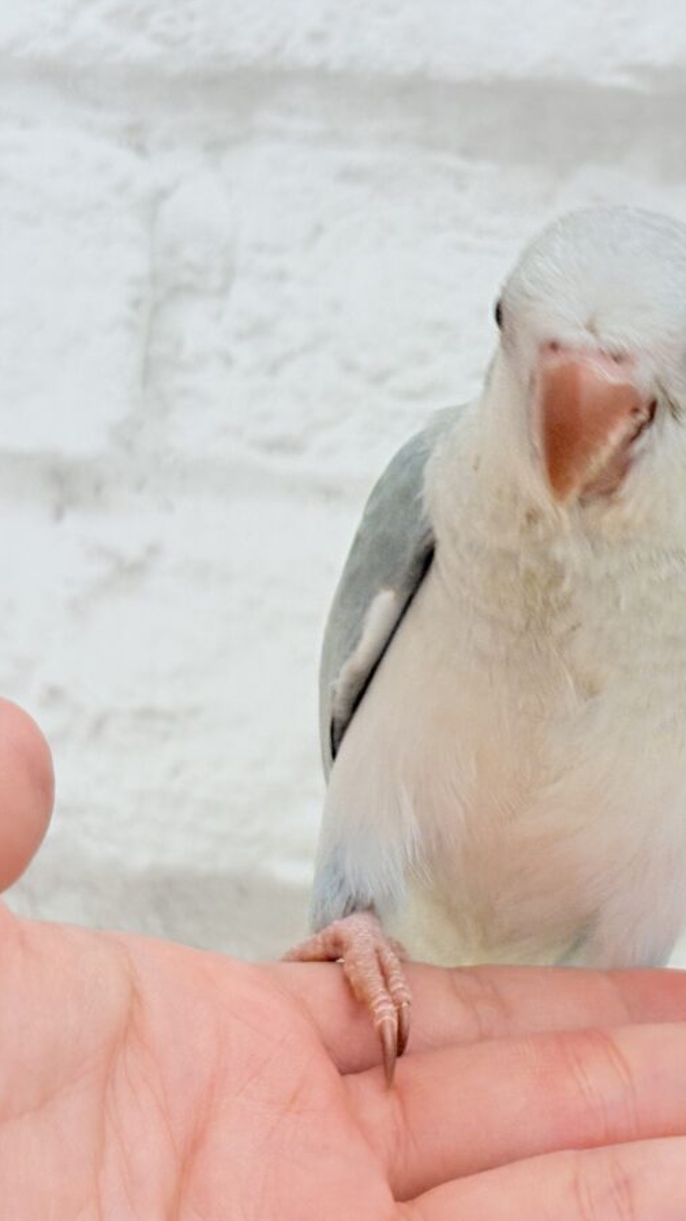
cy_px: 610
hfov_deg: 15.6
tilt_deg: +2.1
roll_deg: -1.6
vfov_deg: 27.9
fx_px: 2459
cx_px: 663
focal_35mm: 76
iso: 64
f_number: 1.6
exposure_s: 1/100
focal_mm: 5.96
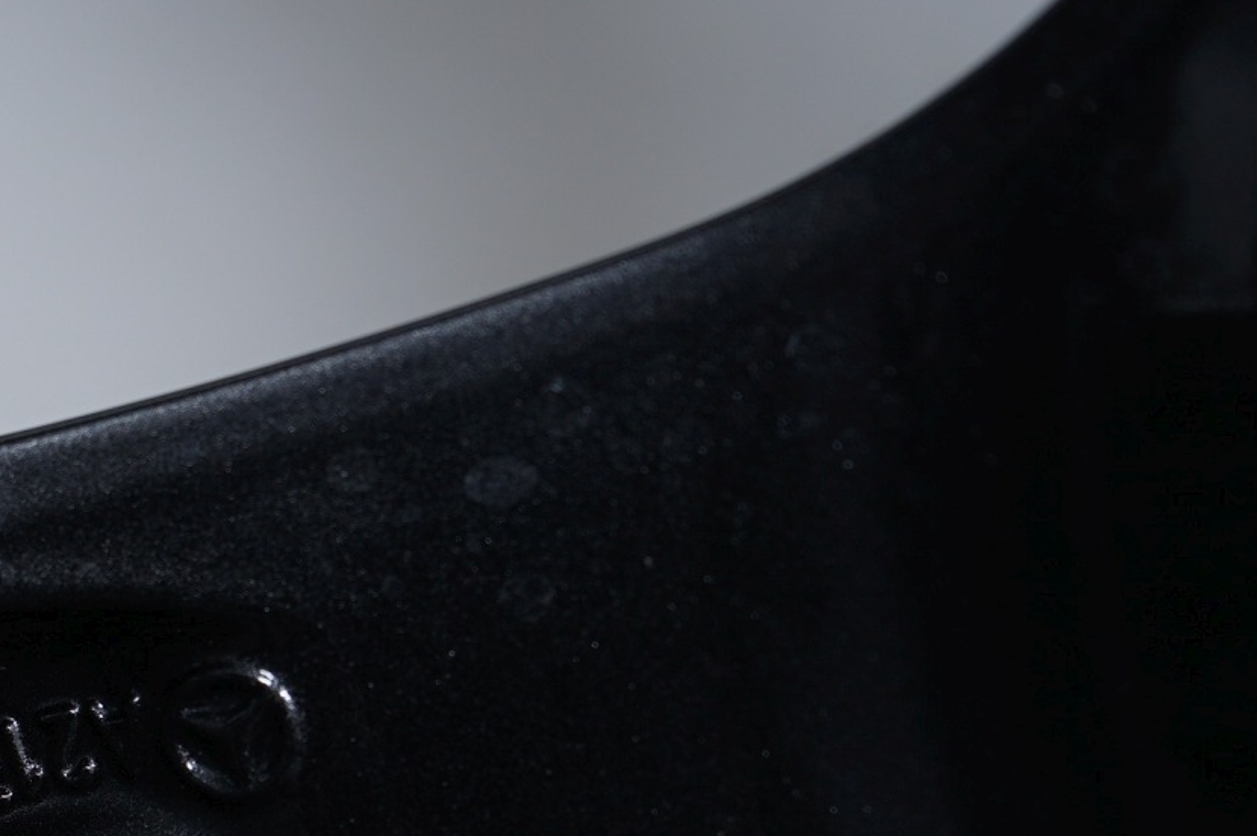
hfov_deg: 18.1
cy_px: 923
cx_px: 104
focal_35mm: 111
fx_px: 3873
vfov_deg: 12.1
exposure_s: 1/125
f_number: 7.1
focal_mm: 48
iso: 250
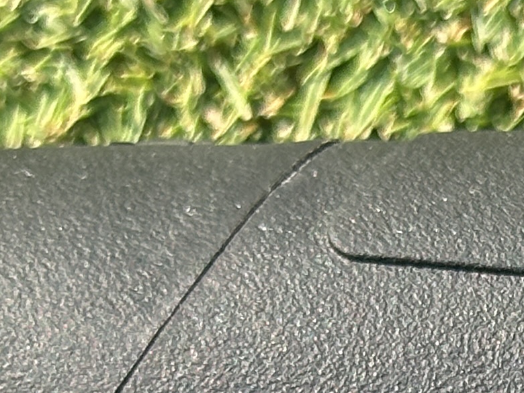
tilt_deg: -88.1
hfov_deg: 7.8
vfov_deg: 5.8
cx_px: 784
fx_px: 3754
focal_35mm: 248
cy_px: 818
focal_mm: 6.86
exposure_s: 1/836
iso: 64
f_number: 1.78
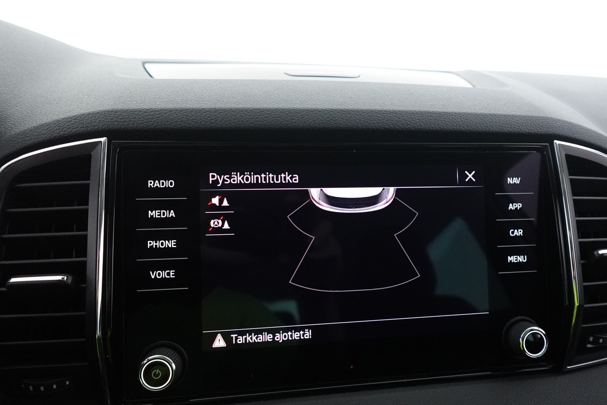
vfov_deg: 51.3
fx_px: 421
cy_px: 213
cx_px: 335
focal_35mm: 25
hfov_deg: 71.3
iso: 1600
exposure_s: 1/80
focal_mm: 7.6
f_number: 2
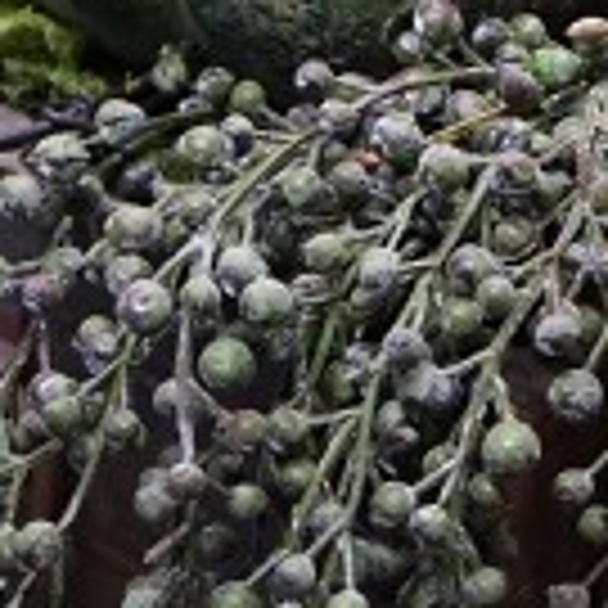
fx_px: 3458
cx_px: 590
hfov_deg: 10.0
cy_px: 23
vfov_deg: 10.0
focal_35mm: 174
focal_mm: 46
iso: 5000
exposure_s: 1/160
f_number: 4.5
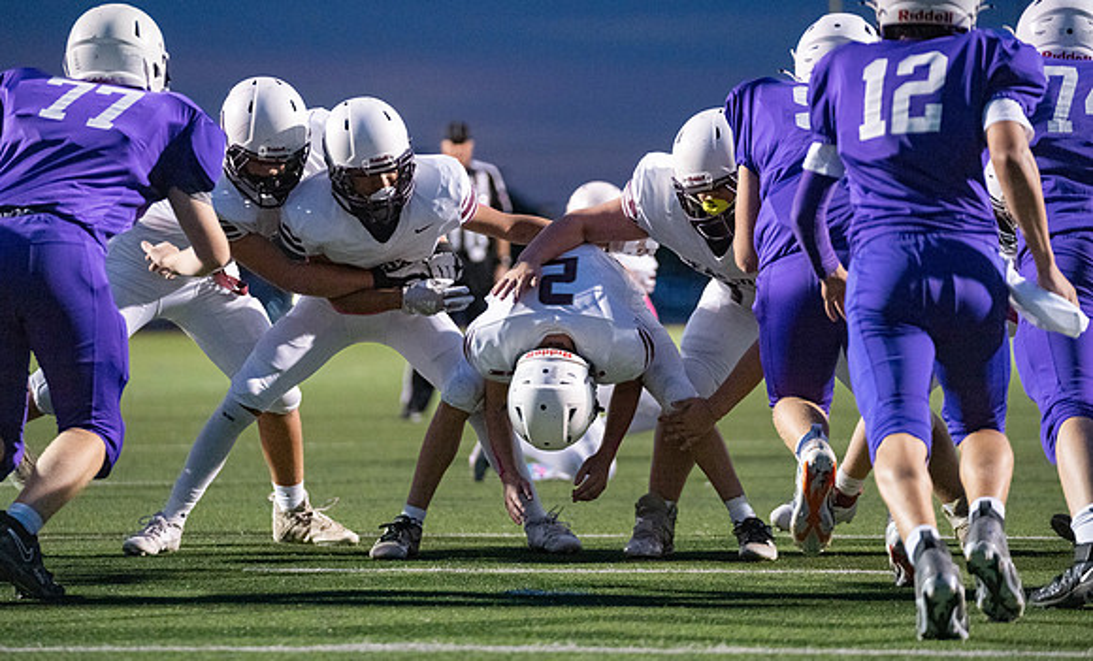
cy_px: 365
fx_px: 4668
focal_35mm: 158
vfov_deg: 8.1
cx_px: 548
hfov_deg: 13.4
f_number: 2.8
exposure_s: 1/1250
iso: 12800
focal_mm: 147
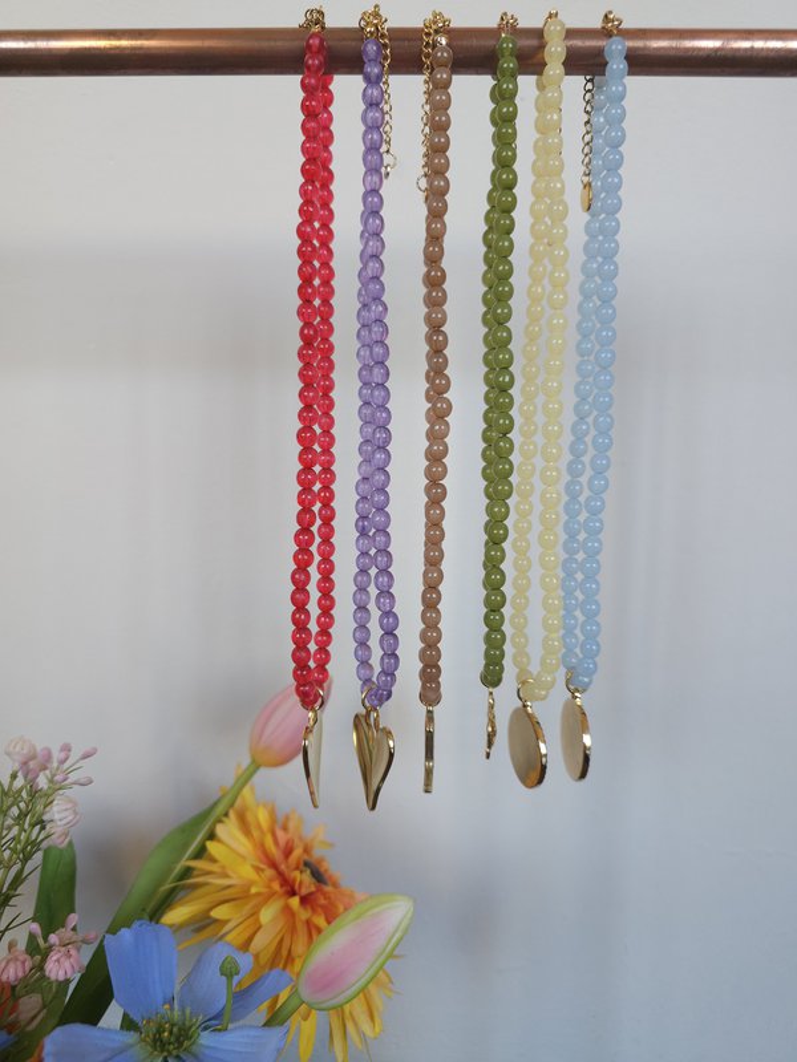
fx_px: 706
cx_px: 398
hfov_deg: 58.9
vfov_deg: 73.9
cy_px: 531
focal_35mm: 23
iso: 64
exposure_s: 1/50
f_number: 1.7
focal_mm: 6.3
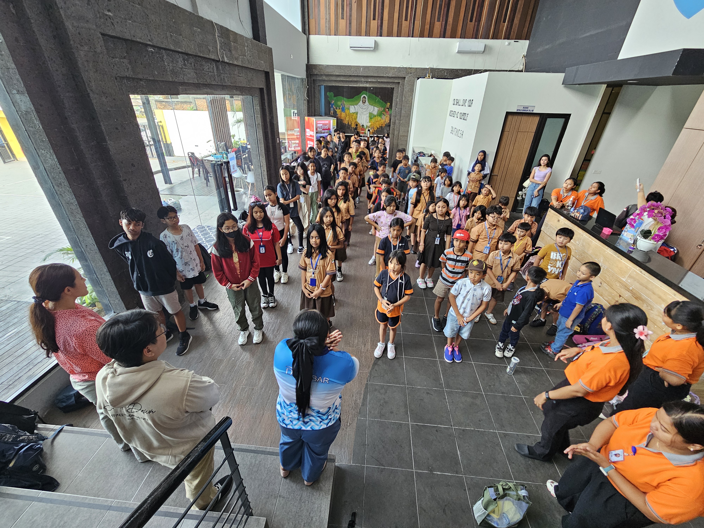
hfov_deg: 106.2
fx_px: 264
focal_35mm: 13
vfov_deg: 89.9
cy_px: 264
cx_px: 352
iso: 200
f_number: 2.2
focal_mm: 2.2
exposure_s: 1/50
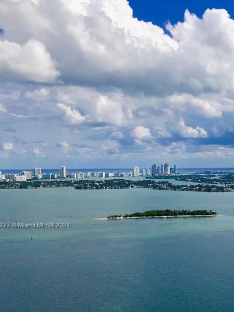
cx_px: 206
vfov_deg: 34.4
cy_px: 226
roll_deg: +0.0
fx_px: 496
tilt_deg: -5.8
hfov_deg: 25.8
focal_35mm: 55
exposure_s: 1/5319
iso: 20
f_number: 1.8
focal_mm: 3.99
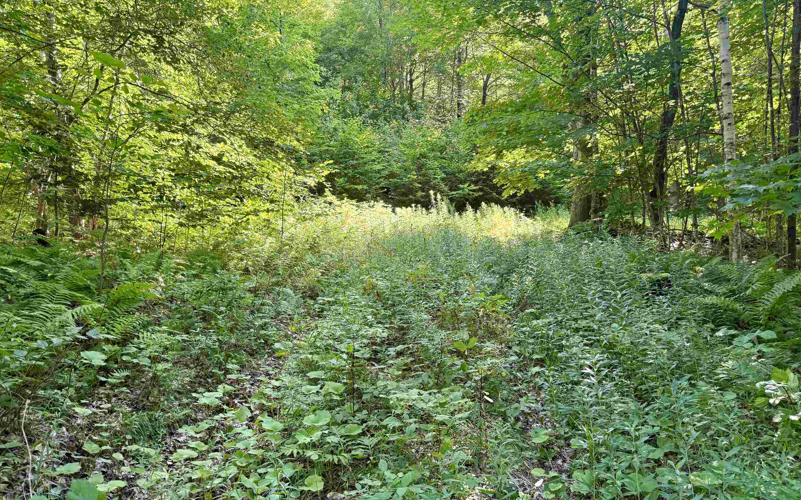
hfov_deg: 70.4
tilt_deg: +6.0
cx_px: 403
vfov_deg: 47.6
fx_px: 568
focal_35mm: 26
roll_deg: +0.9
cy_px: 270
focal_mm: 6.76
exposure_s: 1/121
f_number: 1.78
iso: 125
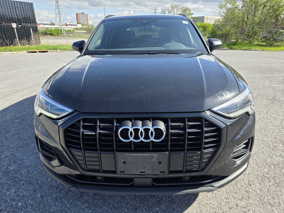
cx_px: 142
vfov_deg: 58.9
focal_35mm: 23
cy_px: 106
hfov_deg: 73.9
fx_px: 189
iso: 80
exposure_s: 1/2259
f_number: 1.7
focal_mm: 6.3
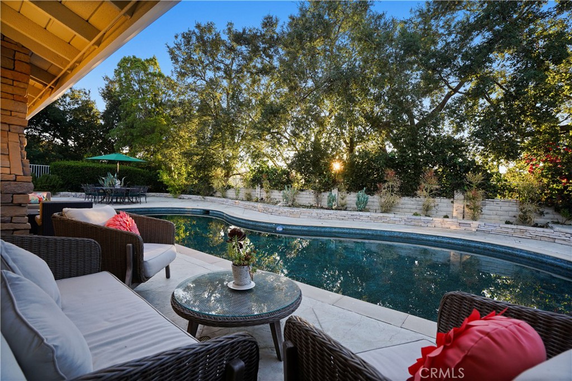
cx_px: 286
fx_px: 254
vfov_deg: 73.8
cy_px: 190
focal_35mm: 16
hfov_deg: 96.7
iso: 160
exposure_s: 1/30
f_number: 6.3
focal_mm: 16
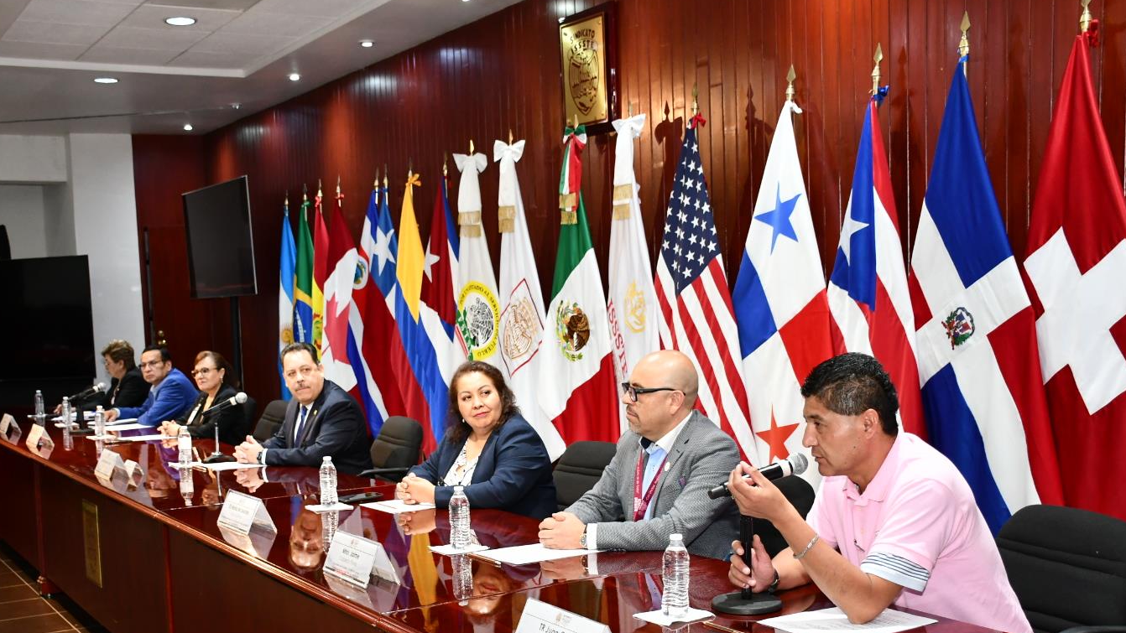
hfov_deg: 47.3
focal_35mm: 43
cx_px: 493
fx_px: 1284
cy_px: 428
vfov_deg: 27.5
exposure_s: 1/60
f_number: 4
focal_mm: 23
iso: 1250
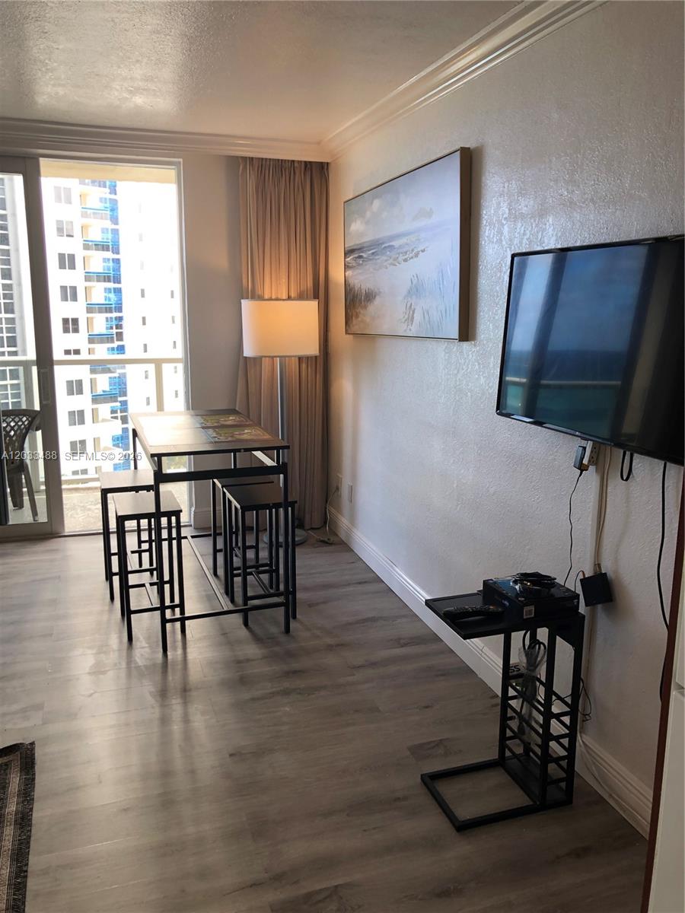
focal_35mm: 28
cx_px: 342
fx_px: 739
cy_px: 456
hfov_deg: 49.7
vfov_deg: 63.4
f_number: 1.8
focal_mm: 3.99
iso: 50
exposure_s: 1/120
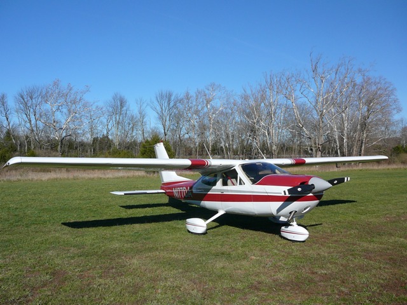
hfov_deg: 52.6
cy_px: 152
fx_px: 412
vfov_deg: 40.7
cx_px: 204
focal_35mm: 35
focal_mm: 5.2
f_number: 5
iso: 80
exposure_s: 1/640
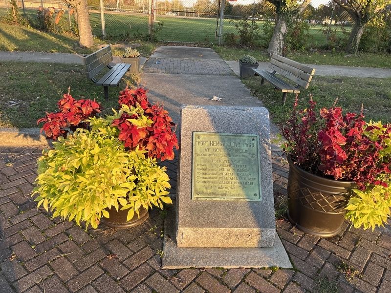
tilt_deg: -20.2
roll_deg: -3.8
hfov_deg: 67.3
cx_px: 196
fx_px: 294
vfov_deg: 53.1
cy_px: 146
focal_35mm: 26
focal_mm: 5.1
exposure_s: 1/304
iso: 50
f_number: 1.6
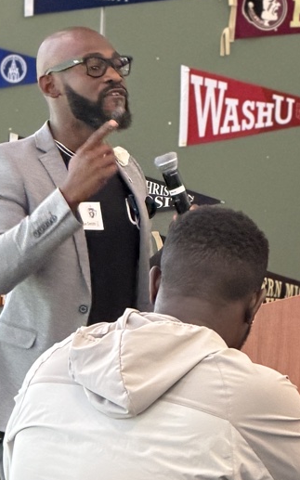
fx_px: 4187
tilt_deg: -1.9
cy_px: 401
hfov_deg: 4.1
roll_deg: -0.7
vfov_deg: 6.6
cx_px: 180
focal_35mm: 320
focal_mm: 16.89
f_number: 2.8
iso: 640
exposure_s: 1/58
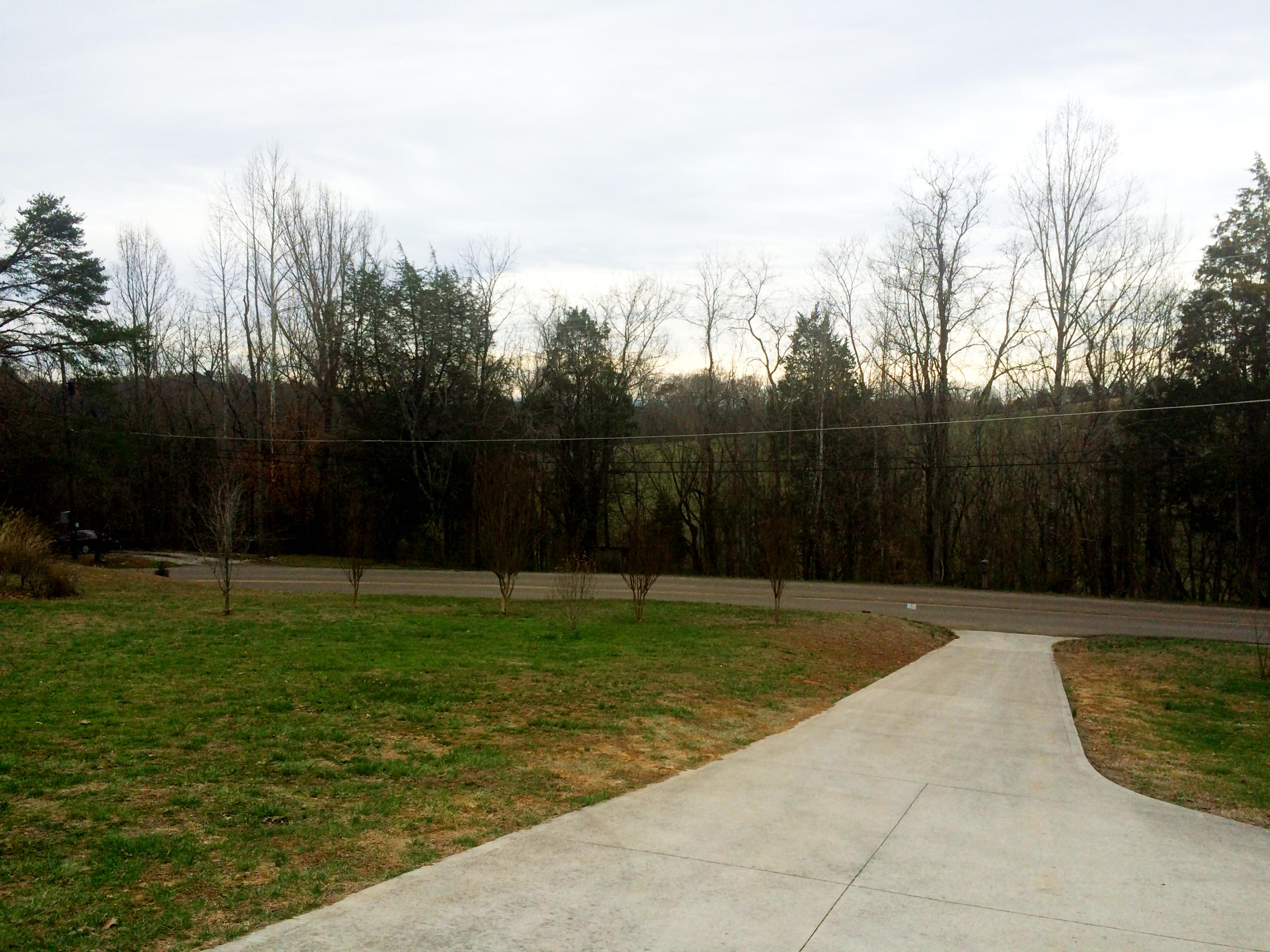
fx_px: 1064
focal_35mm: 29
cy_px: 476
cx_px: 635
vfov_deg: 48.2
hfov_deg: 61.7
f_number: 2.2
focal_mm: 4.15
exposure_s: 1/651
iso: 32
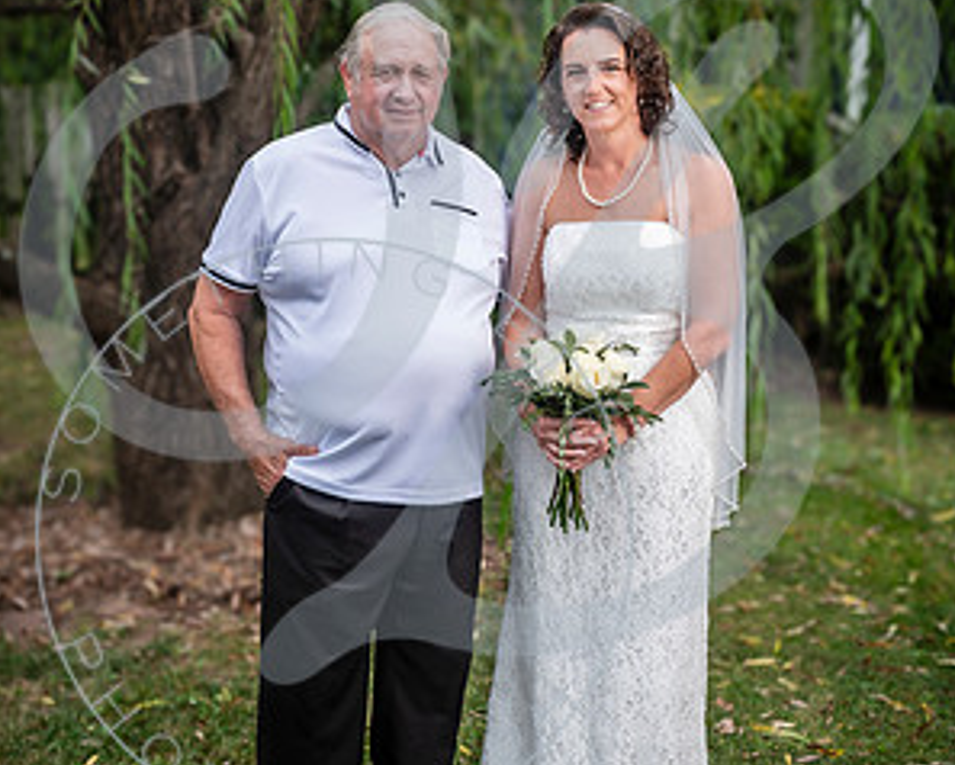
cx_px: 479
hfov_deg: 29.6
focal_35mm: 64
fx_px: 1810
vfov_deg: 23.8
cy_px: 292
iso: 100
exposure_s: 1/250
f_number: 2.8
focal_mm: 45
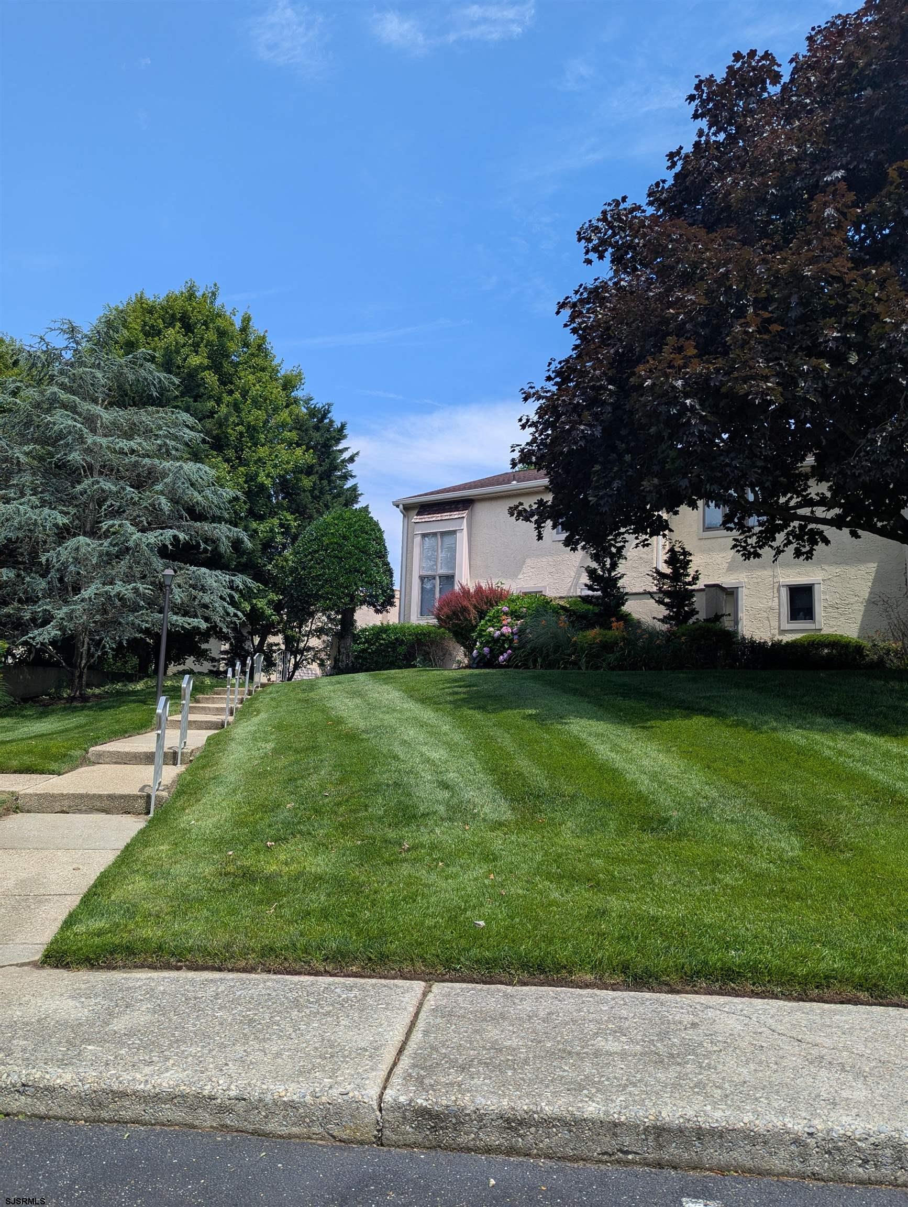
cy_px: 604
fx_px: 838
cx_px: 454
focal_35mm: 24
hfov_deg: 56.9
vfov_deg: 71.5
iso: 44
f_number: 1.85
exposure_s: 1/2058
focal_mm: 6.81
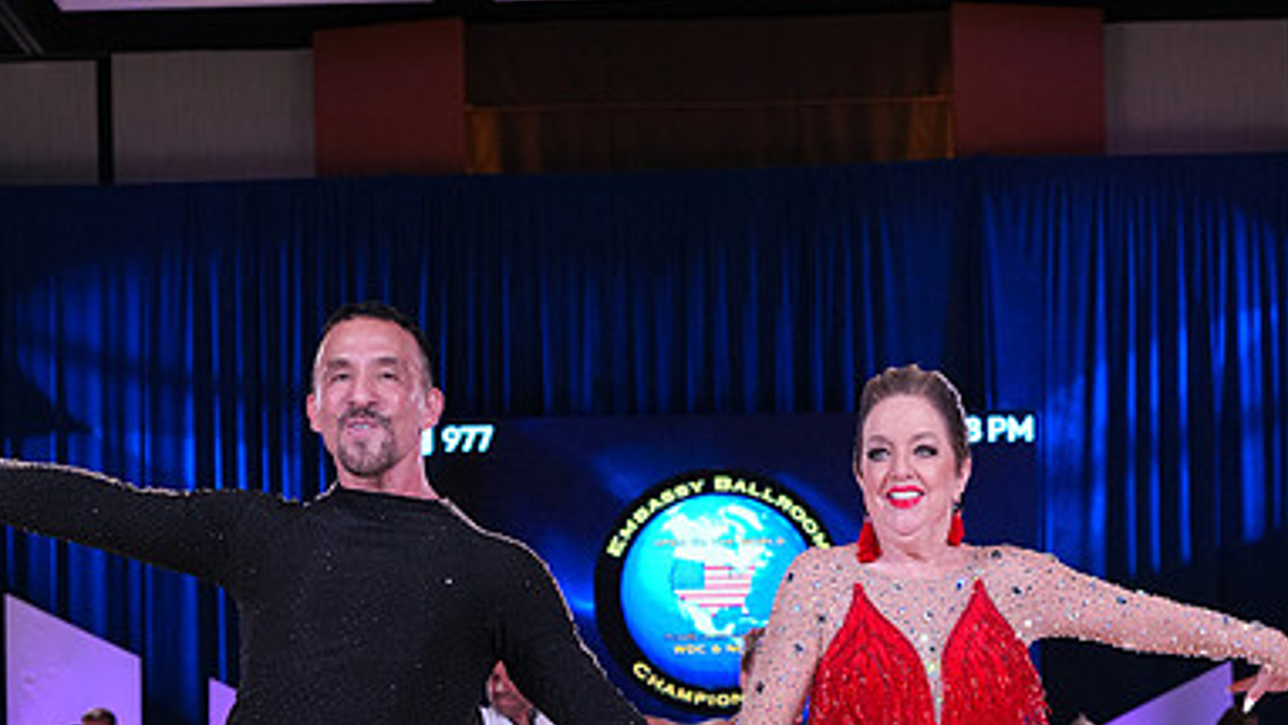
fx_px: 2938
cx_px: 642
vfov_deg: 13.7
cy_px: 877
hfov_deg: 24.7
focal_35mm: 86
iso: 2000
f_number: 5.6
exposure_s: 1/250
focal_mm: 54
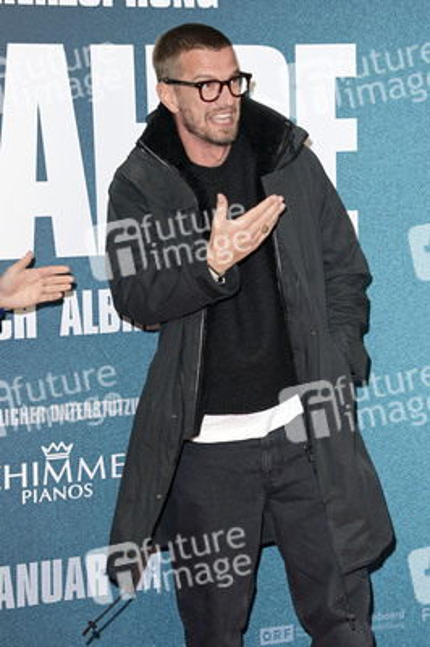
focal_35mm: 72
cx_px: 215
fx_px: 1292
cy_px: 324
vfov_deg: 28.1
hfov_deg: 18.9
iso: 640
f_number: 5.6
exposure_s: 1/250
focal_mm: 72
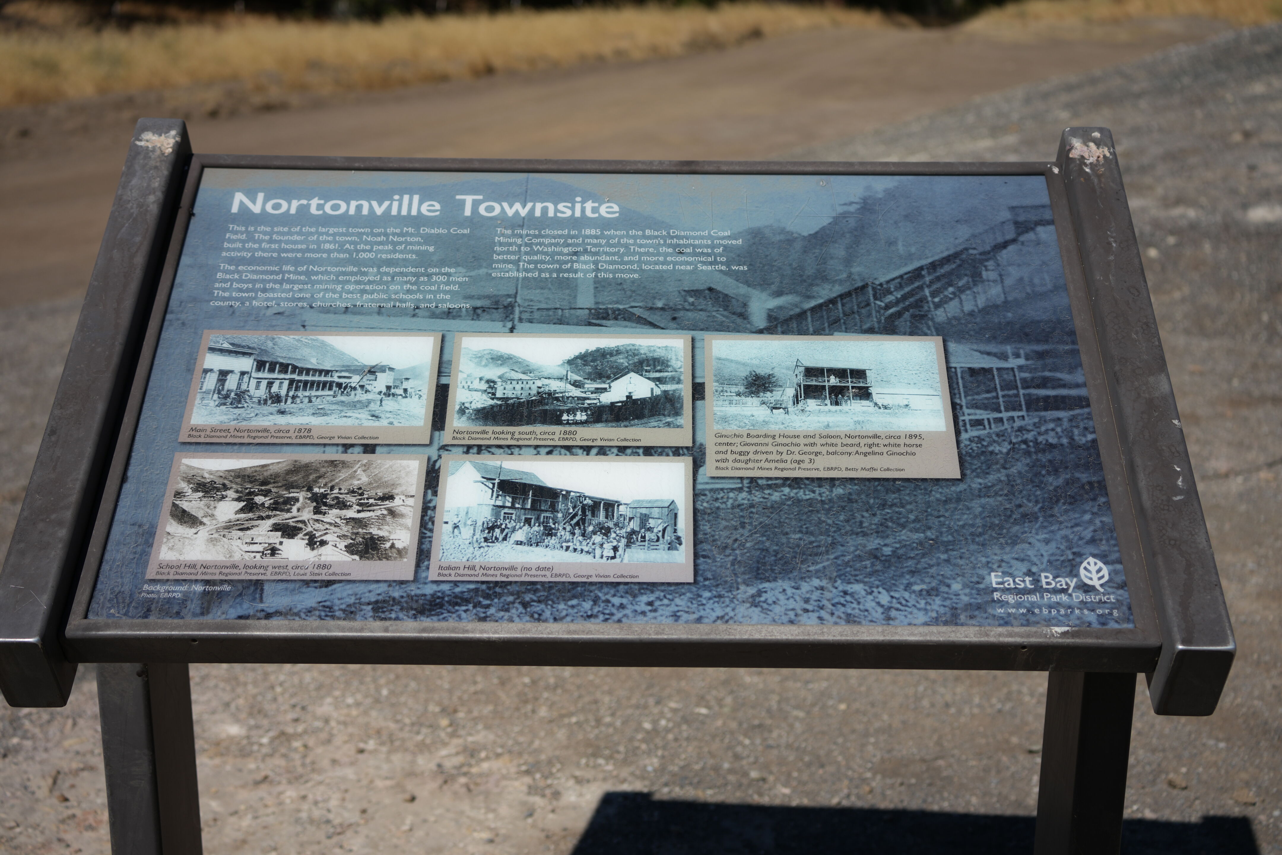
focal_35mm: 50
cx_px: 641
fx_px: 1780
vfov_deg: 27.0
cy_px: 428
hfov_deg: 39.6
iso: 125
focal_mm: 50
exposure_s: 1/2000
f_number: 4.5
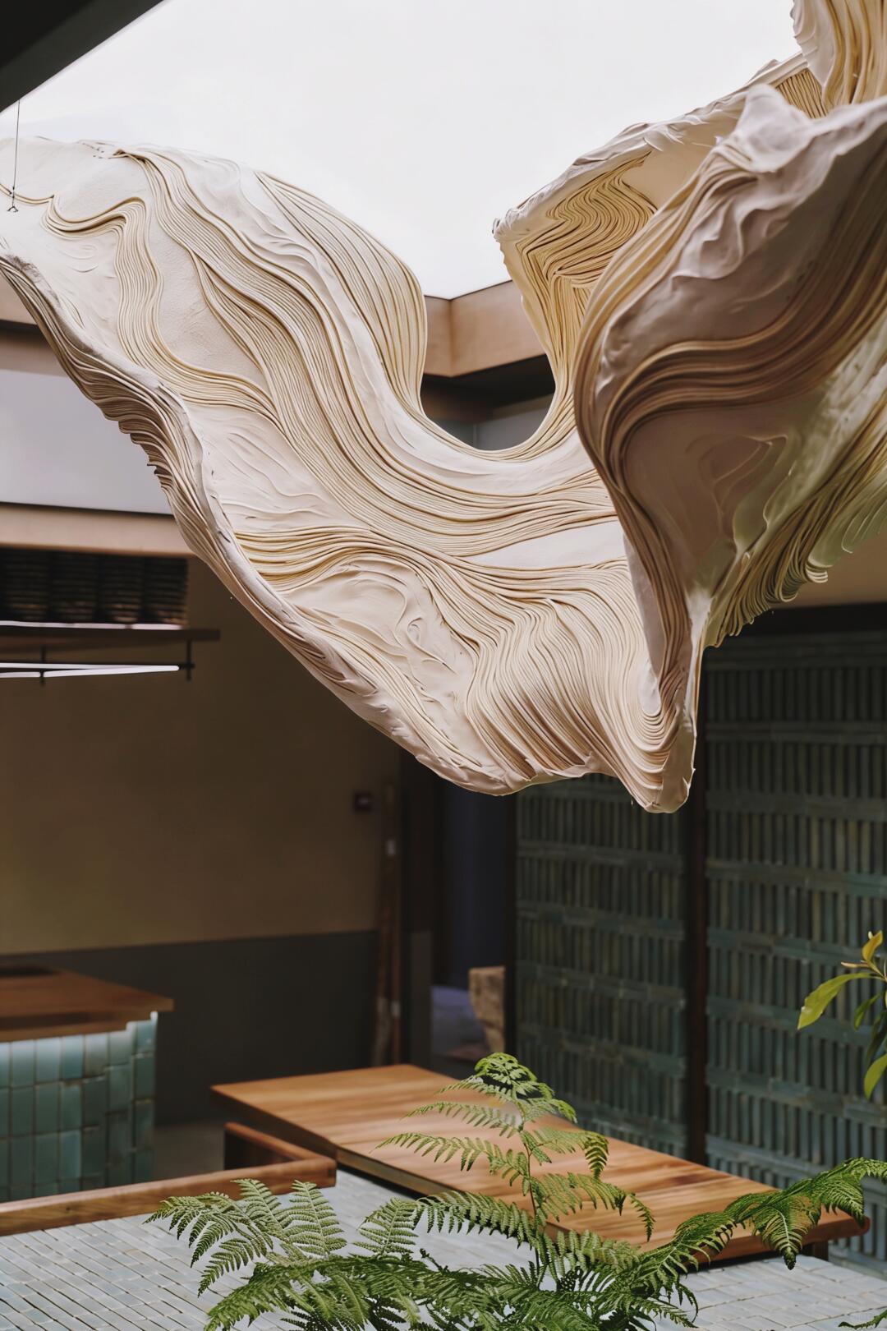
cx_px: 444
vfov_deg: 40.3
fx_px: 1811
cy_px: 666
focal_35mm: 49
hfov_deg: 27.5
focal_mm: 49
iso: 320
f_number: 4
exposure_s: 1/80
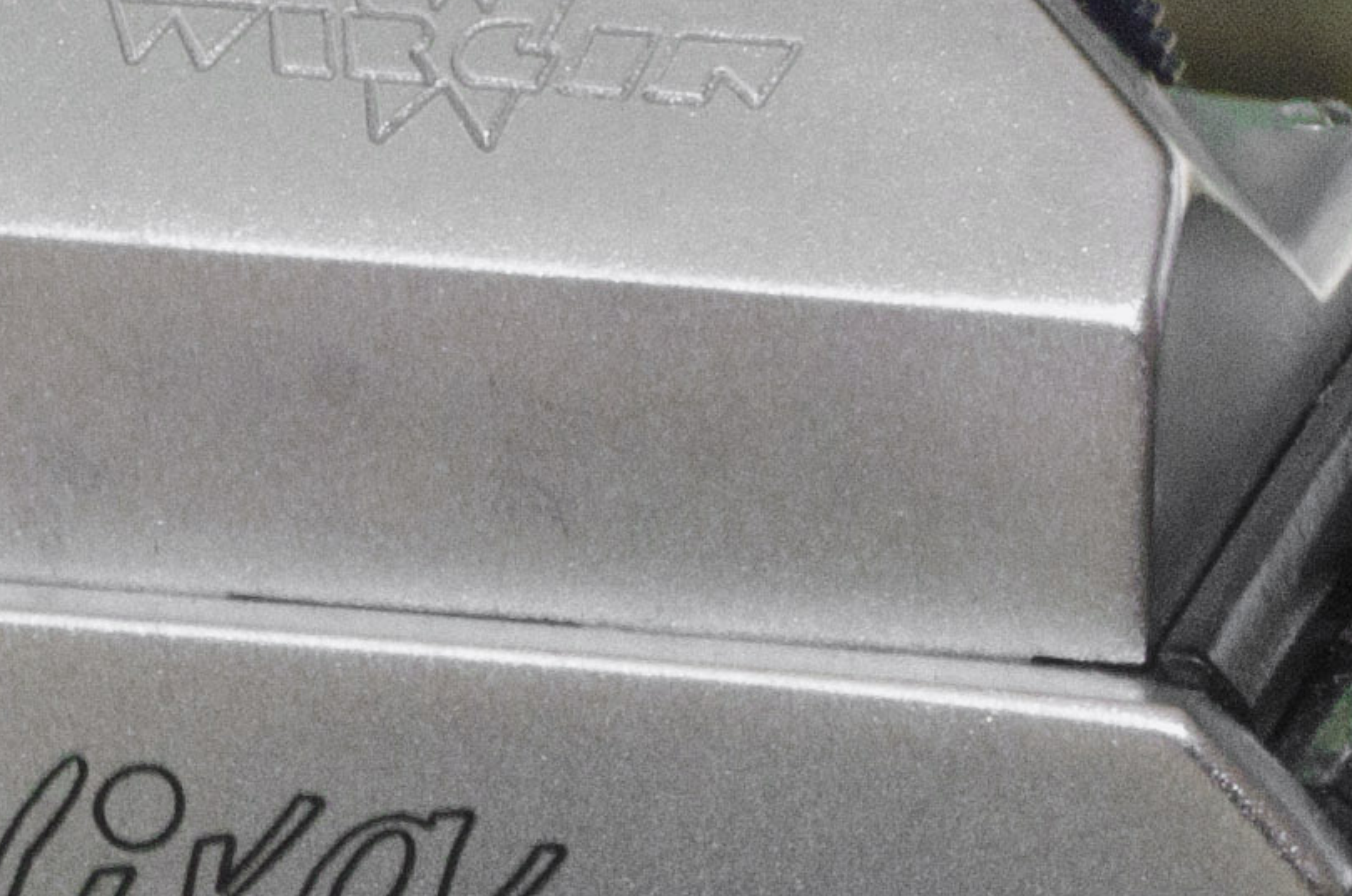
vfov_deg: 1.8
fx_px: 29125
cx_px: 341
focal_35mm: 777
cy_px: 1698
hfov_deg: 2.7
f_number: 16
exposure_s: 1/60
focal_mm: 85
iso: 800
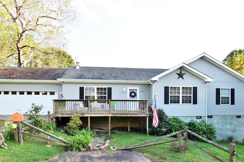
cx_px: 117
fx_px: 122
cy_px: 97
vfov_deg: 66.7
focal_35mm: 18
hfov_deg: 90.0
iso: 400
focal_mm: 10
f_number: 9
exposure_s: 1/100
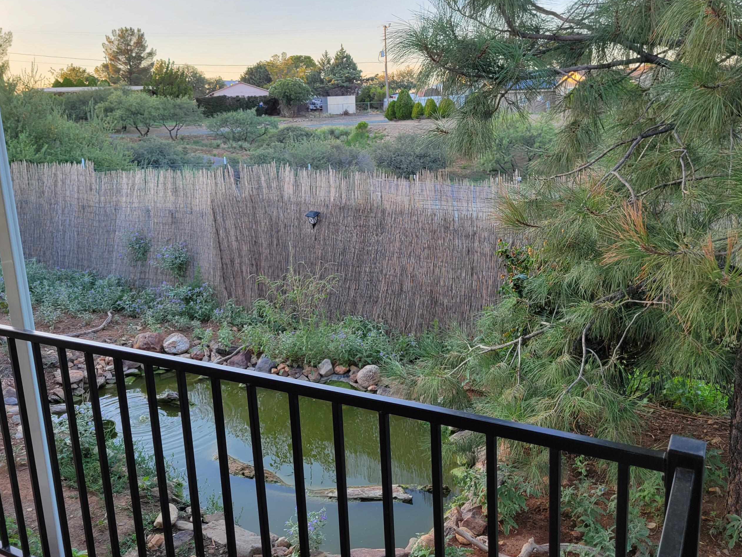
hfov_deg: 58.4
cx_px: 371
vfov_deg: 45.4
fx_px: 664
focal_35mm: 31
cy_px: 272
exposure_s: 1/120
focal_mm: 5.4
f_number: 1.8
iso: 50
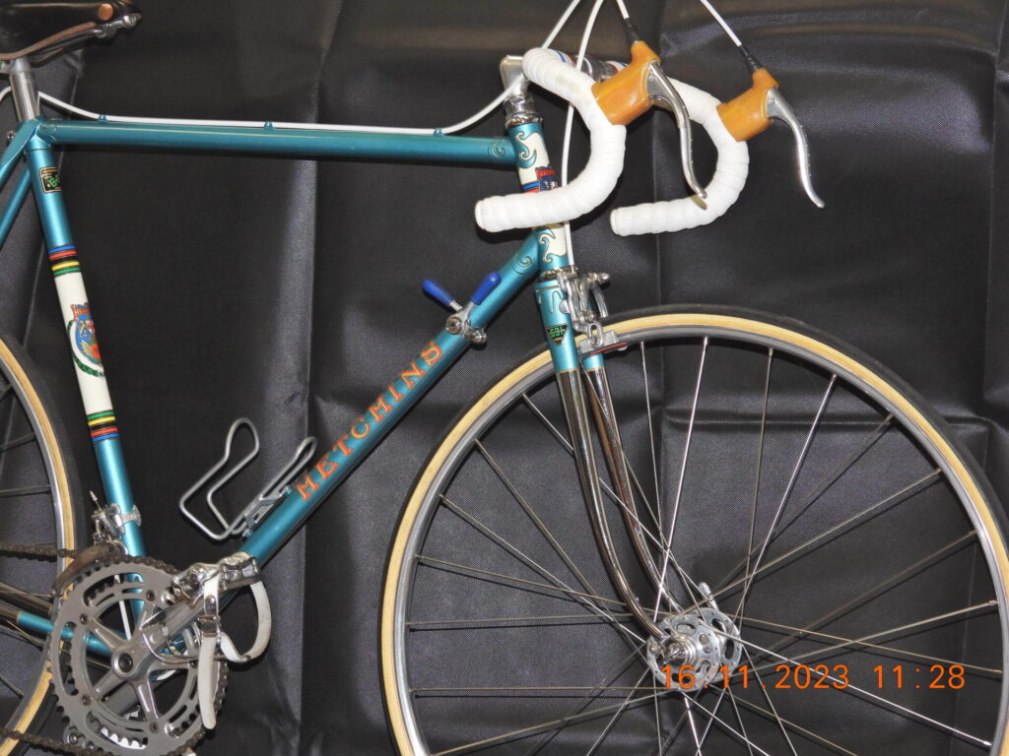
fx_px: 3061
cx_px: 504
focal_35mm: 105
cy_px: 378
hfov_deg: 18.7
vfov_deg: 14.1
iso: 200
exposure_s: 1/60
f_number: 4.5
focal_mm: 18.7
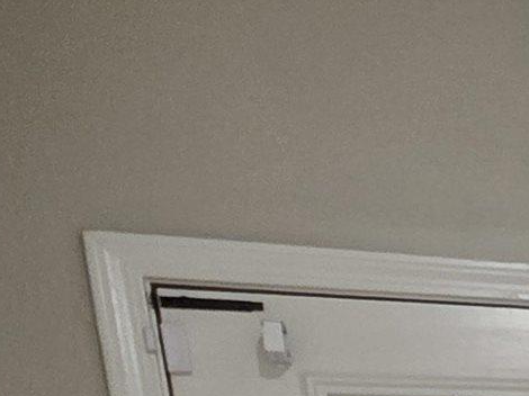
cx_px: 1322
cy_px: 858
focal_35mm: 85
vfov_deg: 13.9
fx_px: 1298
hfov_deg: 14.1
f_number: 1.9
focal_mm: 2.2
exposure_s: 1/60
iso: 400
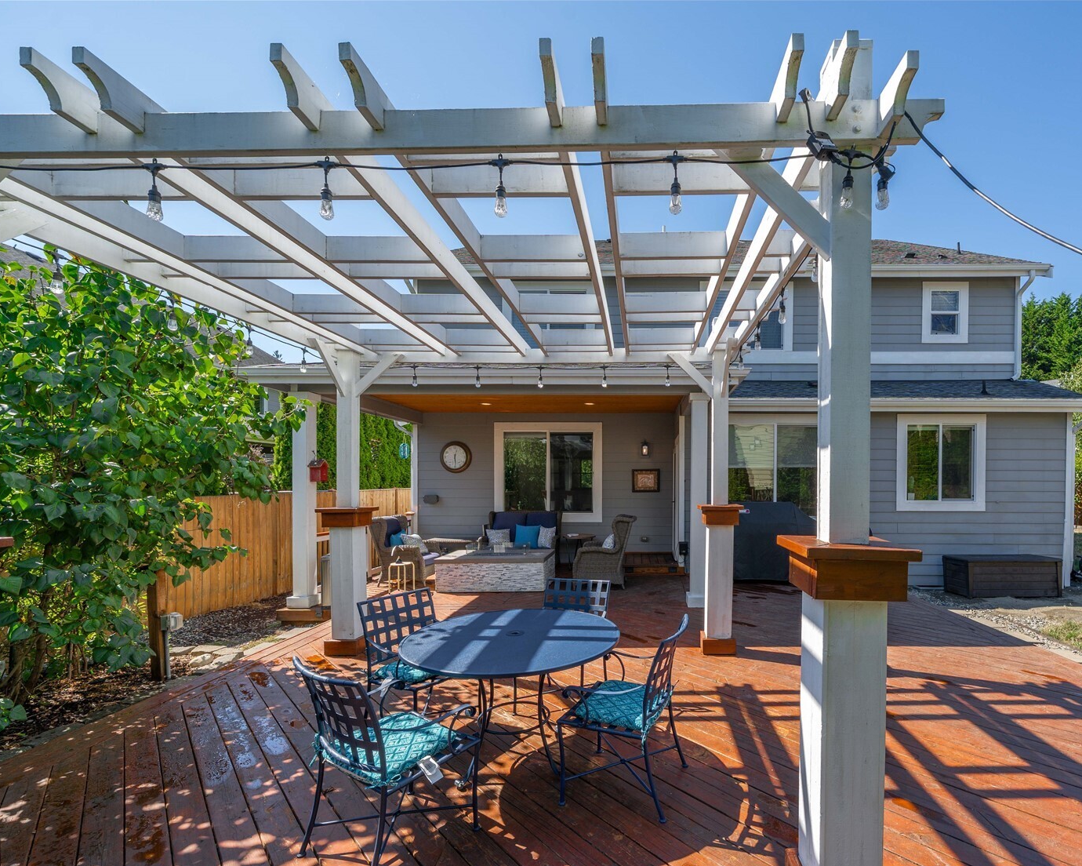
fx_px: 480
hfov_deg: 95.7
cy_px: 443
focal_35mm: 15
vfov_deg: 84.0
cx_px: 641
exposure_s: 1/125
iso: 100
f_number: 7.1
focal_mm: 13
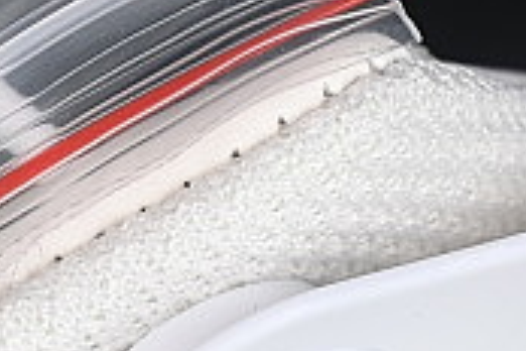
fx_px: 6808
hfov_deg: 4.4
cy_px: 1071
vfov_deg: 2.9
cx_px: 127
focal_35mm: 466
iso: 160
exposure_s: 1/80
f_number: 7.1
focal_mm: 50
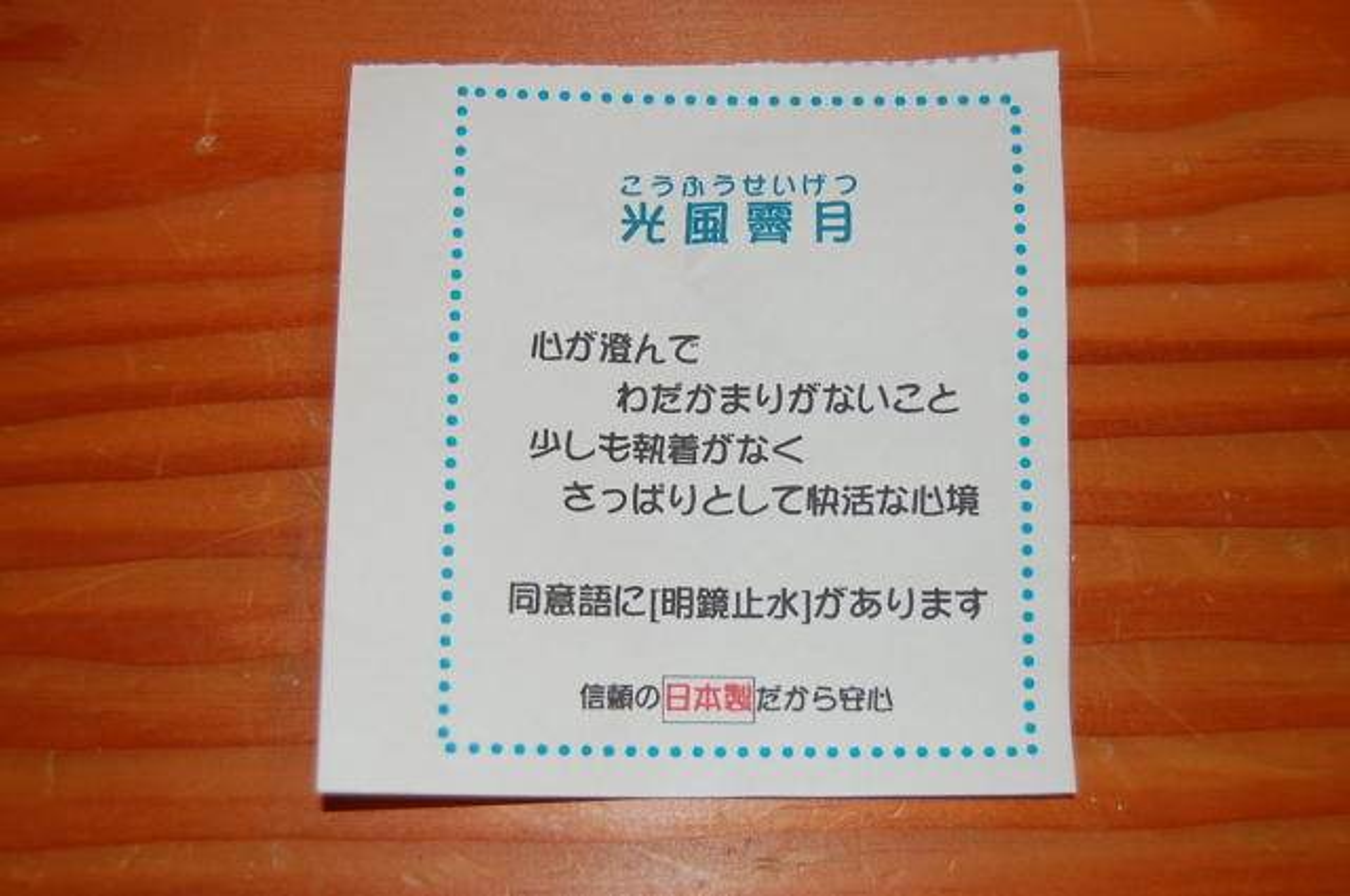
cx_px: 675
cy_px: 448
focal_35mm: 48
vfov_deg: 28.0
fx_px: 1798
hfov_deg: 41.2
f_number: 4.5
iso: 220
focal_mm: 32
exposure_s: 1/60
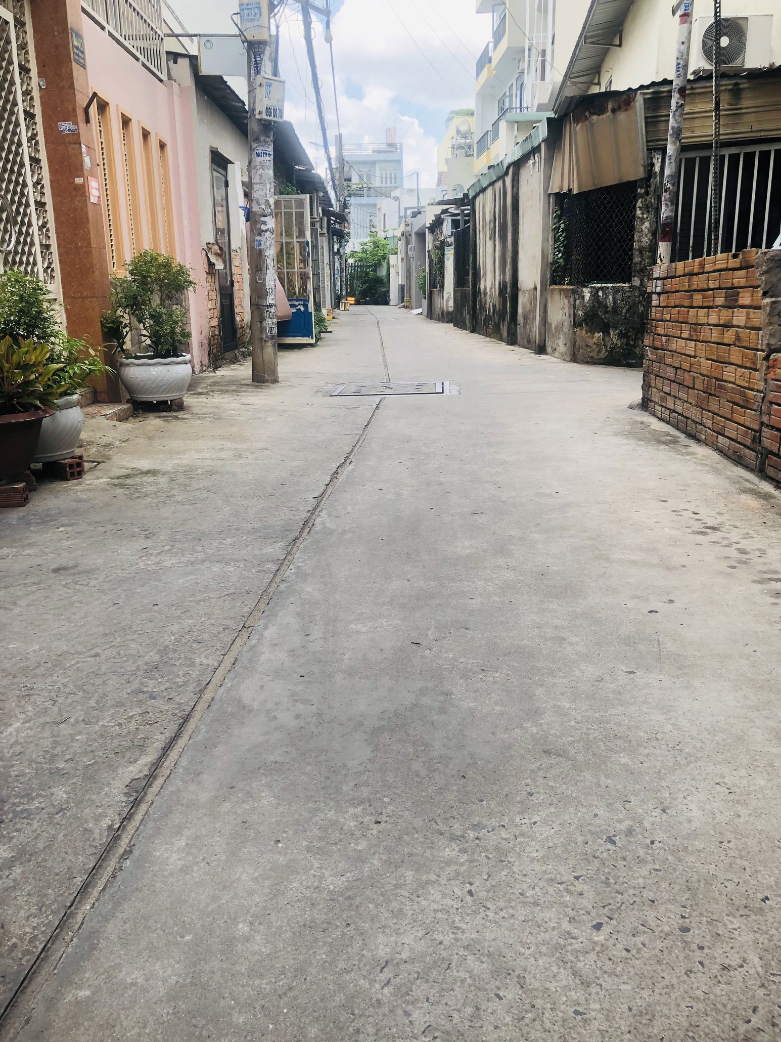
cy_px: 538
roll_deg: +0.6
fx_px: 872
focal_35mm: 29
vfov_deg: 61.6
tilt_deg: -15.6
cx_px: 404
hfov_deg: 48.2
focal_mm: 4
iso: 20
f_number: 1.8
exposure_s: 1/312
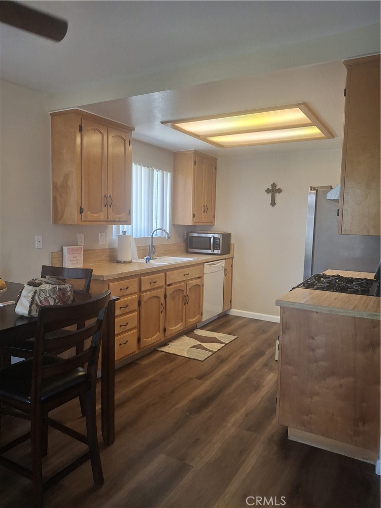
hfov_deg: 54.9
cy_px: 254
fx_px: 367
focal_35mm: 25
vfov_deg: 69.4
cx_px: 190
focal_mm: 4.69
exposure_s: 1/120
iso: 125
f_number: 1.8
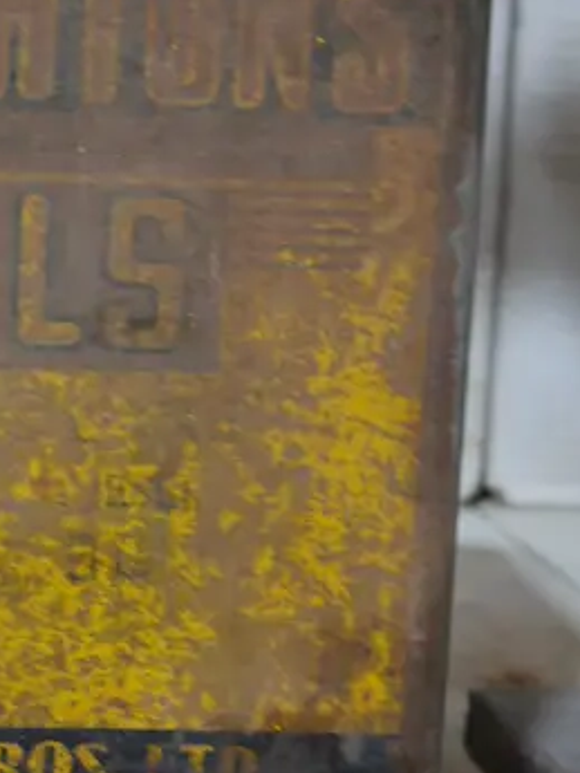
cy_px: 240
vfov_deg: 19.4
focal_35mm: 101
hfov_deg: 14.5
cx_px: 72
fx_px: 2255
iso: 640
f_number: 4
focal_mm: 17
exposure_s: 1/60
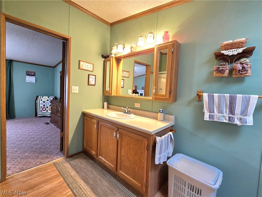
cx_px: 131
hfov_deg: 106.2
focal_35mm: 13
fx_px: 98
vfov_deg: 89.9
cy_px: 98
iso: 200
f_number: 2.2
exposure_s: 1/60.2
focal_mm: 2.2
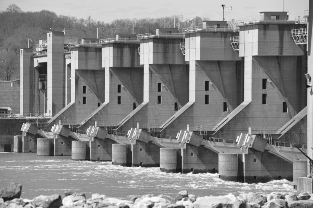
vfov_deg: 6.5
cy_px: 104
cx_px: 156
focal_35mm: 210
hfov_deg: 9.8
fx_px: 1823
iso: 400
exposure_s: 1/1000
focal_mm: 140
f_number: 8
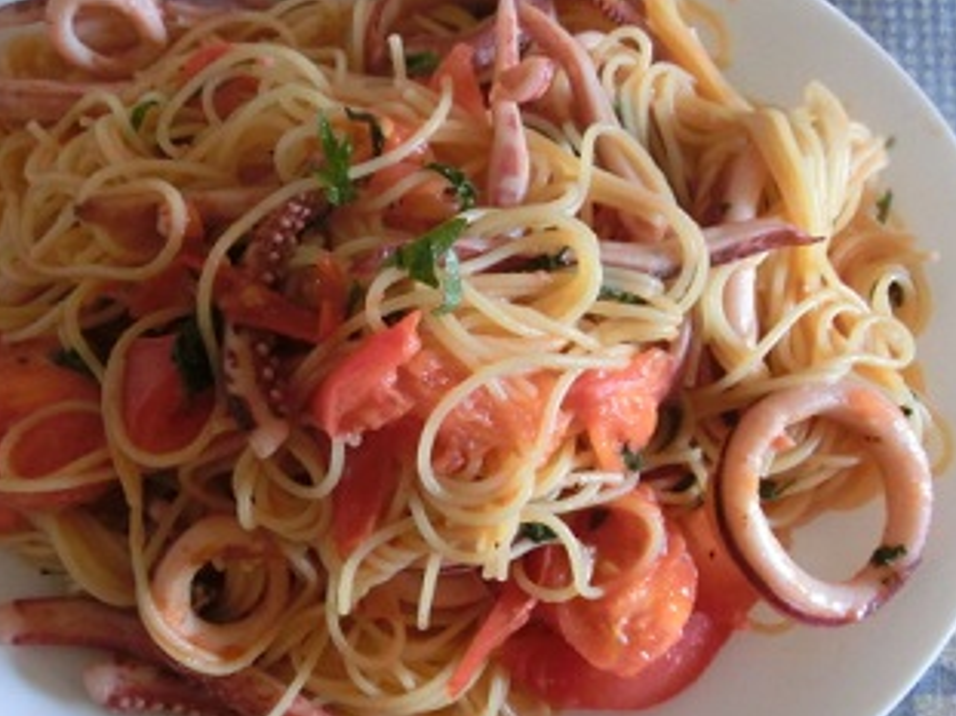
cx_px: 403
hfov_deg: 51.2
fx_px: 994
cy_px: 409
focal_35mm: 36
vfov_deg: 39.5
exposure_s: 1/80
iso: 800
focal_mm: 4.4
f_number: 3.3
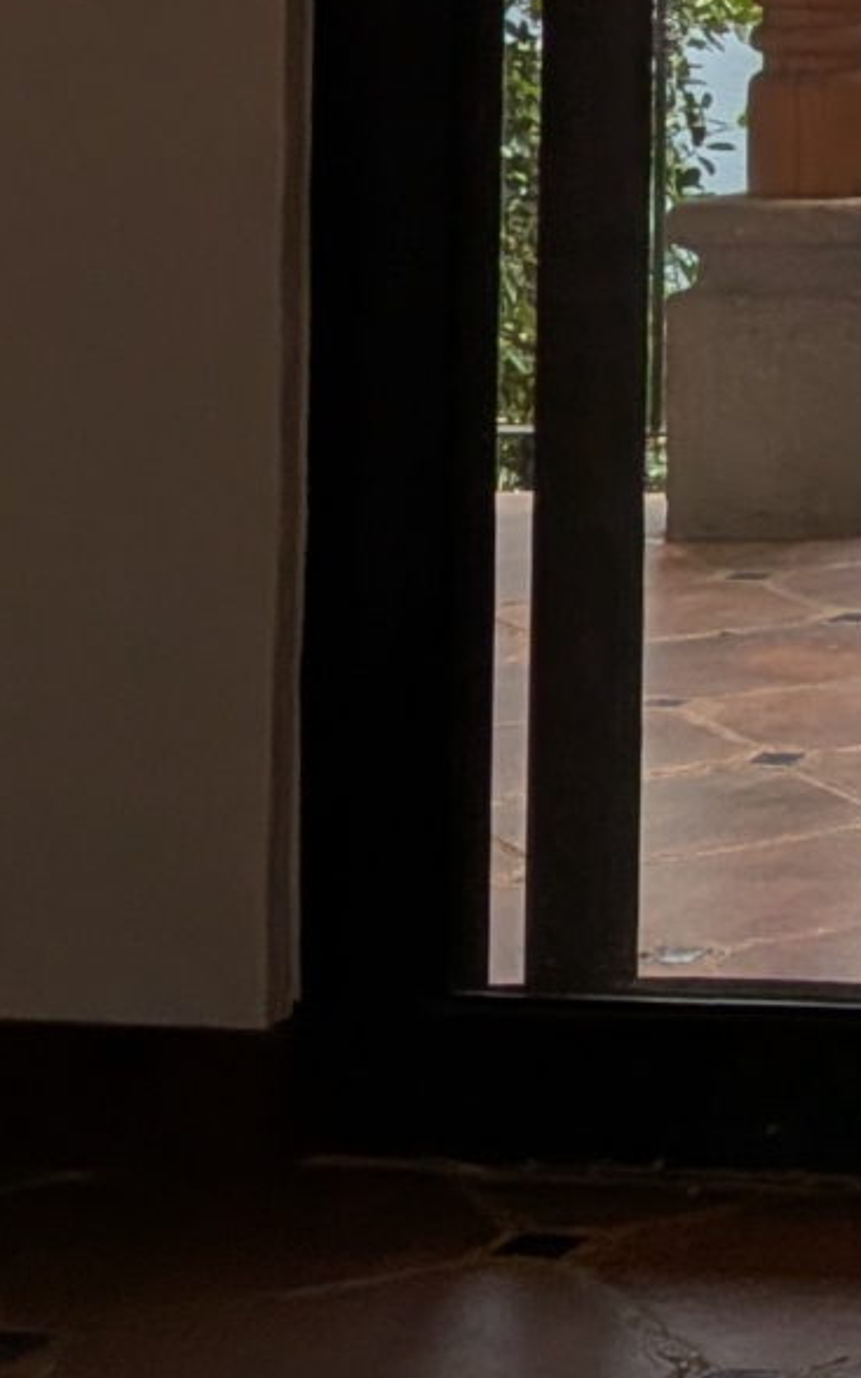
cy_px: -500
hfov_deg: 10.3
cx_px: 2020
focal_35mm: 111
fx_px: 4166
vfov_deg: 17.4
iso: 29
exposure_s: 1/1543
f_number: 1.7
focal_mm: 4.53
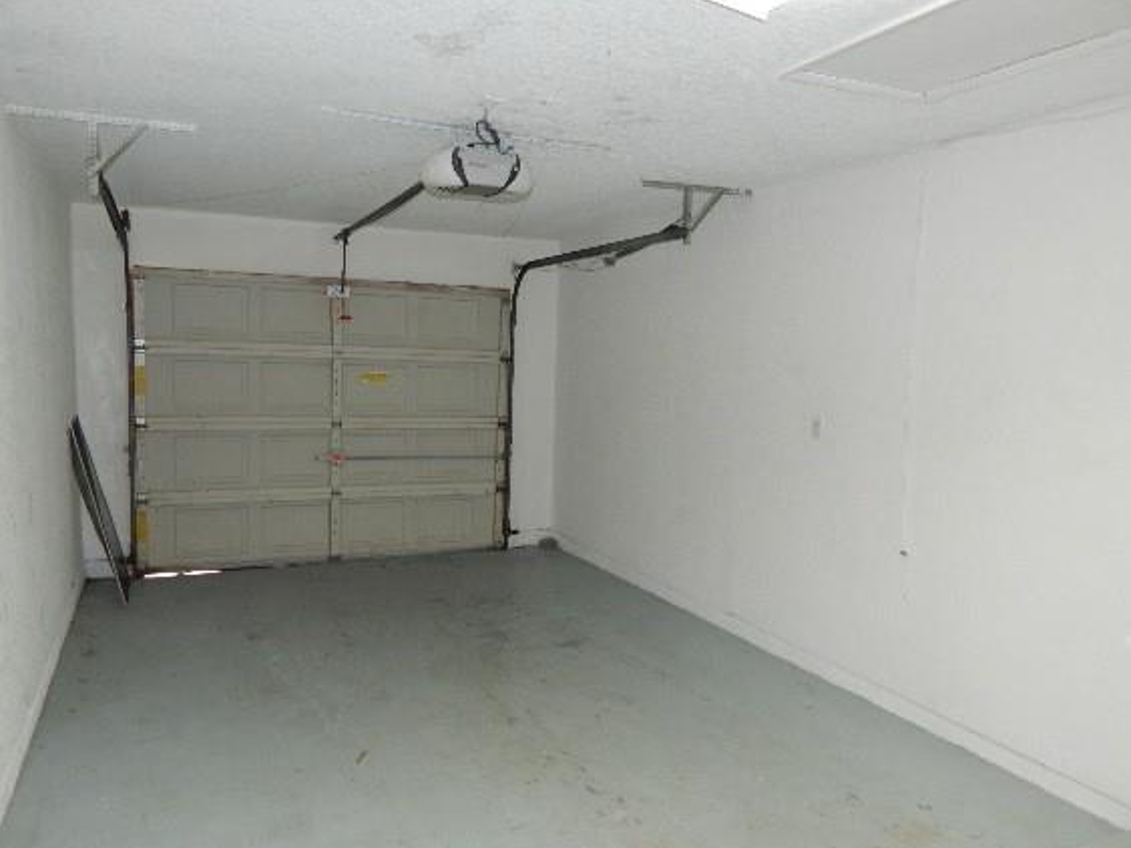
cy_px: 444
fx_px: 817
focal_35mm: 25
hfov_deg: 69.3
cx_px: 514
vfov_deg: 54.8
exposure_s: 1/30
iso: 200
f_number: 3
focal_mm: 4
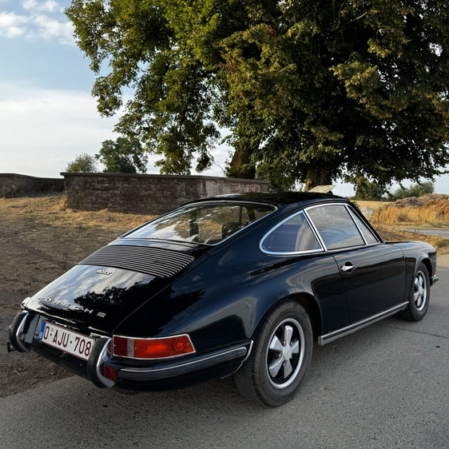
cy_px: 228
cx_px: 266
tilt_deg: -3.8
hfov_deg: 55.3
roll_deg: +0.4
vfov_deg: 55.6
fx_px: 426
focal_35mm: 29
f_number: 1.78
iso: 80
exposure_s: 1/980
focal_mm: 6.76
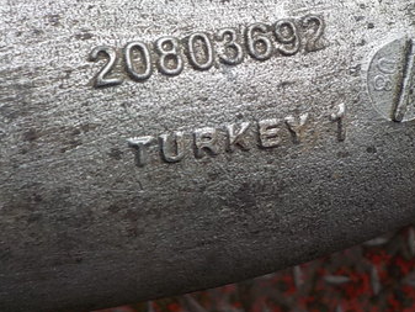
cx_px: 235
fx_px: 684
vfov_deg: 25.3
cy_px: 73
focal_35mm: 57
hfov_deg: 33.7
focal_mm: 4.1
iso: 125
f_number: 3.3
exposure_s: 1/50
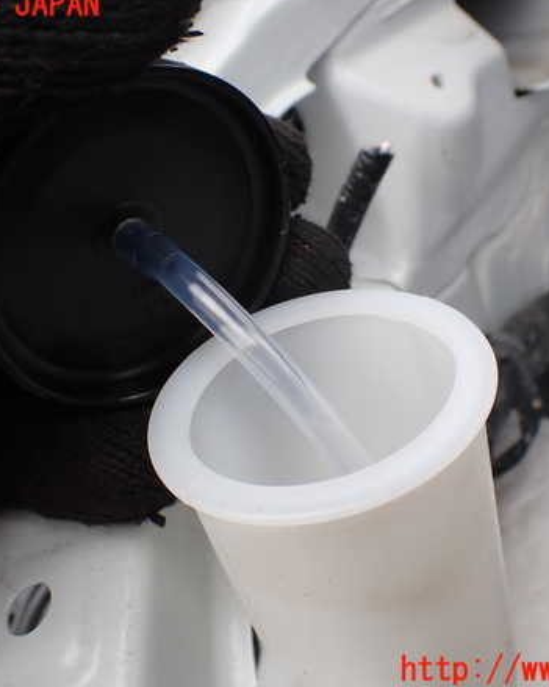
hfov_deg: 37.3
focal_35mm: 40
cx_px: 285
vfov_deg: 45.8
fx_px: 813
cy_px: 338
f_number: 3.2
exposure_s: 1/320
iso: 100
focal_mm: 5.4
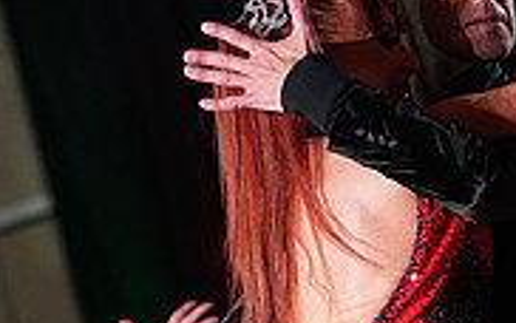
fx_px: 5980
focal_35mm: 425
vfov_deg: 3.1
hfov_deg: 4.9
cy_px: 547
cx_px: 407
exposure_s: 1/400
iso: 6400
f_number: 4.5
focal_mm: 131
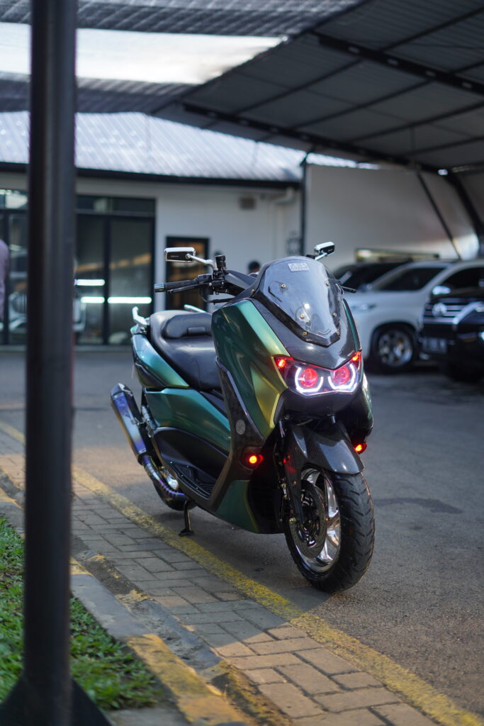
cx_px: 242
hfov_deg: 27.0
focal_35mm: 50
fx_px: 1008
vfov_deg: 39.6
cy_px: 363
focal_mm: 50
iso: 160
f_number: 1.8
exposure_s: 1/160
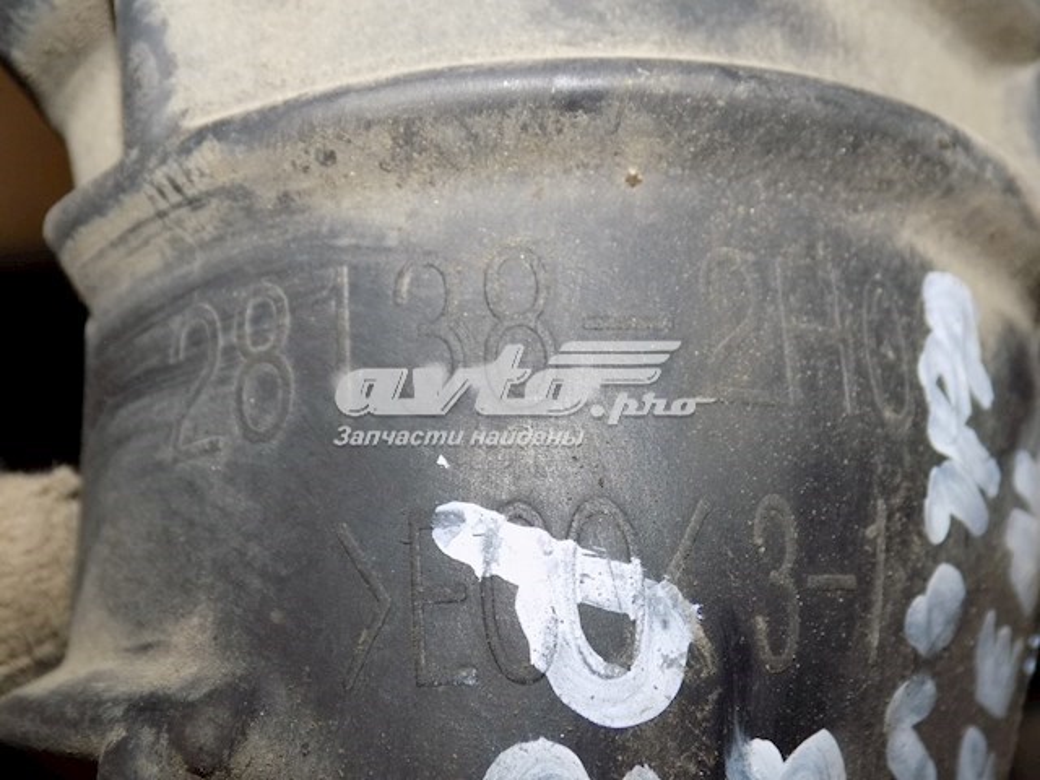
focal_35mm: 59
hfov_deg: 32.7
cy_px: 390
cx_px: 520
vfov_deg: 24.8
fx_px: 1773
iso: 200
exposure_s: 1/30
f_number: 4
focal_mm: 10.5
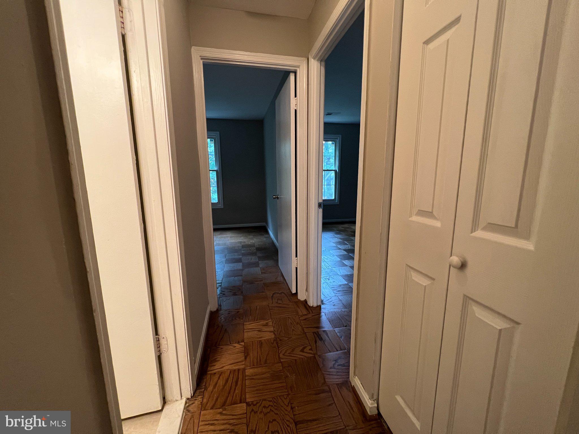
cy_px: 217
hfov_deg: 106.2
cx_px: 290
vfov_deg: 89.9
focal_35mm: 13
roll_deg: +0.5
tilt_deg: -9.9
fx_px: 217
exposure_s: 1/60
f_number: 1.8
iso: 400
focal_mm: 1.57
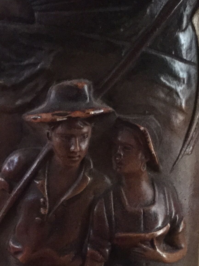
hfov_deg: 18.0
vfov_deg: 23.3
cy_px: 231
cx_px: 75
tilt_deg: -33.3
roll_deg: -2.2
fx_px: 628
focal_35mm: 82
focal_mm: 4.15
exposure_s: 1/15
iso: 1000
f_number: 2.2
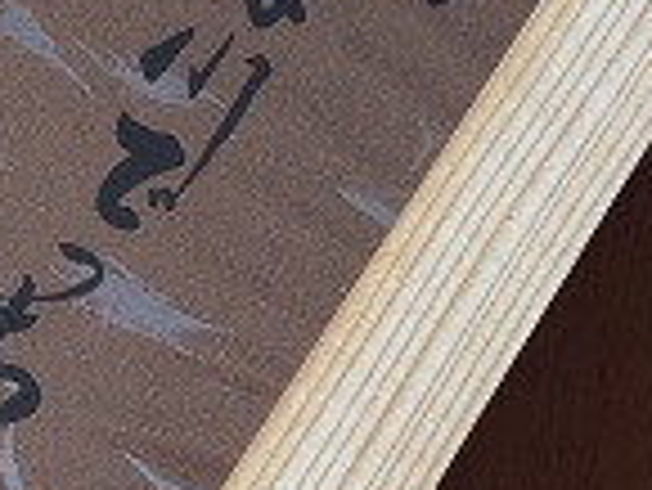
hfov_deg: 24.3
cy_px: 180
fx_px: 1508
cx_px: 243
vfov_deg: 18.4
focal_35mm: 80
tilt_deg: -76.0
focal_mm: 4.15
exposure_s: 1/40
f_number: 2.2
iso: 40
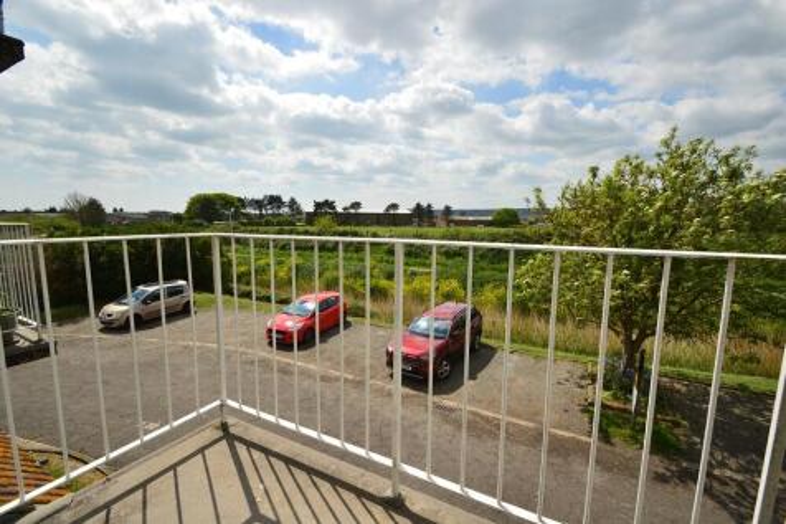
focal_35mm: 15
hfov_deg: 100.4
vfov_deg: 77.3
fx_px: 327
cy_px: 262
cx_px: 393
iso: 100
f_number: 11
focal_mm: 10
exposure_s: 1/200
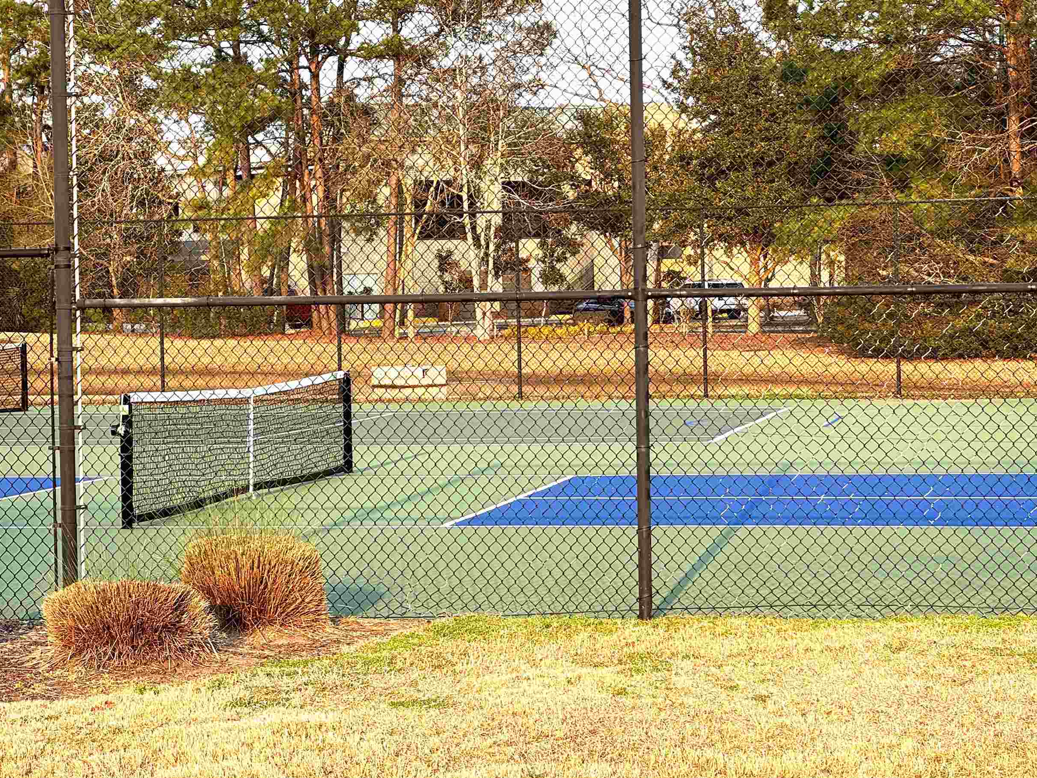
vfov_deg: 15.1
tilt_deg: -0.2
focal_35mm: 98
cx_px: 391
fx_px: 2936
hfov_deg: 20.0
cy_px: 343
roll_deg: +1.4
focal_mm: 9
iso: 25
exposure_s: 1/222
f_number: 2.8
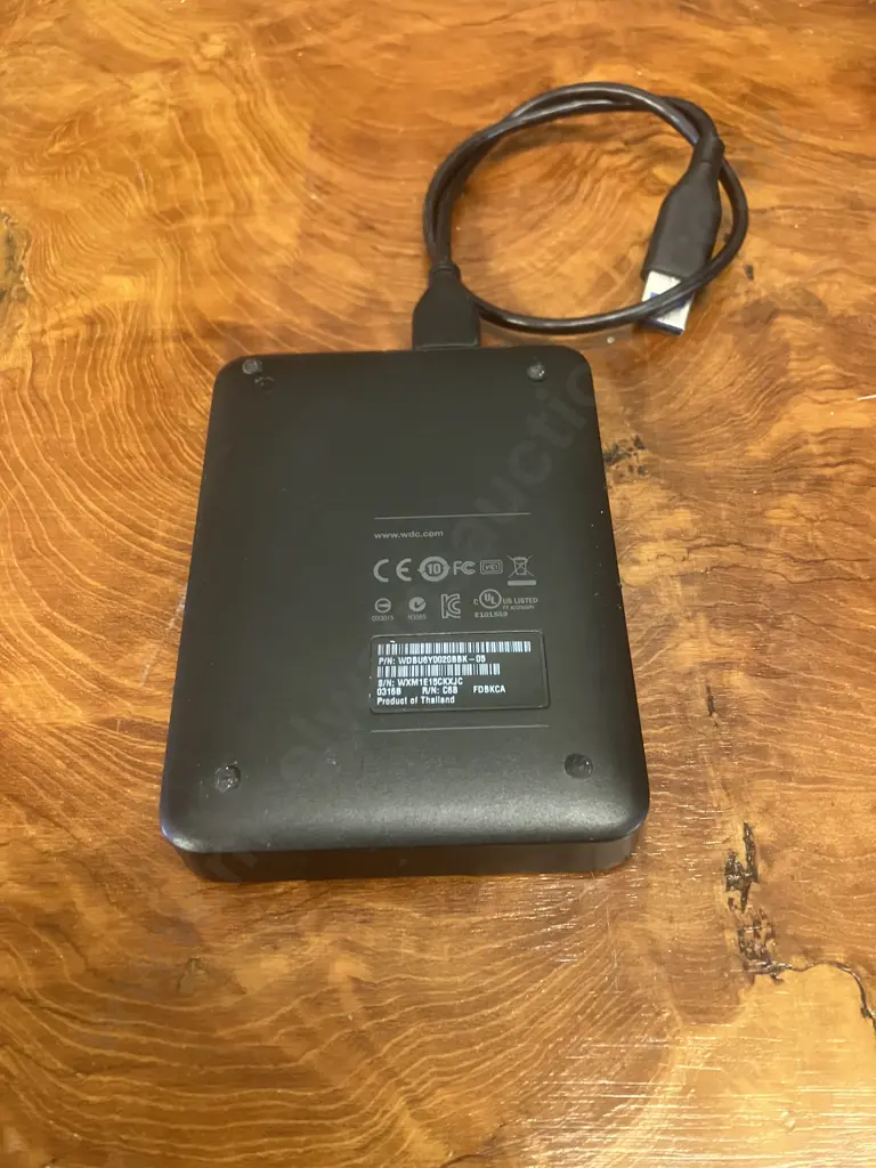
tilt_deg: -56.7
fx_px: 945
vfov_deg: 63.4
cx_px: 438
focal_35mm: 28
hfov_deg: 49.7
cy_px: 584
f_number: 1.8
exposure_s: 1/33
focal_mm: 3.99
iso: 400
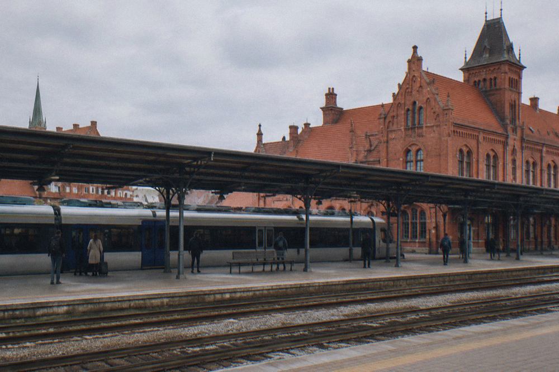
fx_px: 543
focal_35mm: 35
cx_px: 280
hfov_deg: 54.5
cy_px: 186
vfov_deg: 37.8
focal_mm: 35
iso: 400
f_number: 11
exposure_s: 1/200
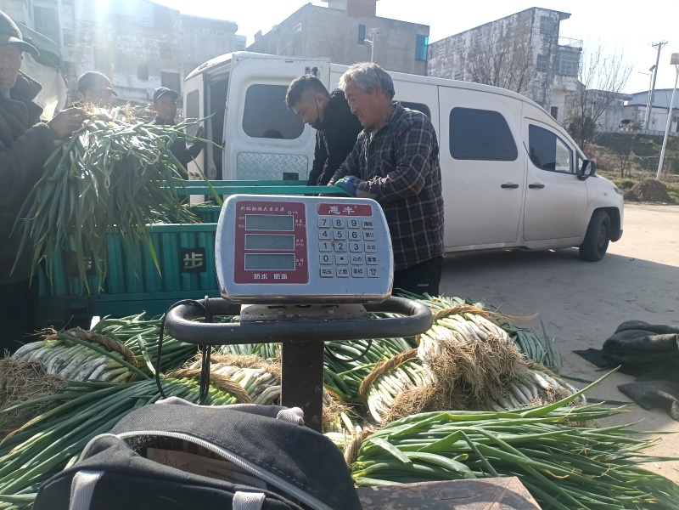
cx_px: 340
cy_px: 255
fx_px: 510
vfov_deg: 53.1
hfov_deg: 67.3
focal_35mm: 26
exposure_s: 1/885
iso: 102
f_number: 1.8
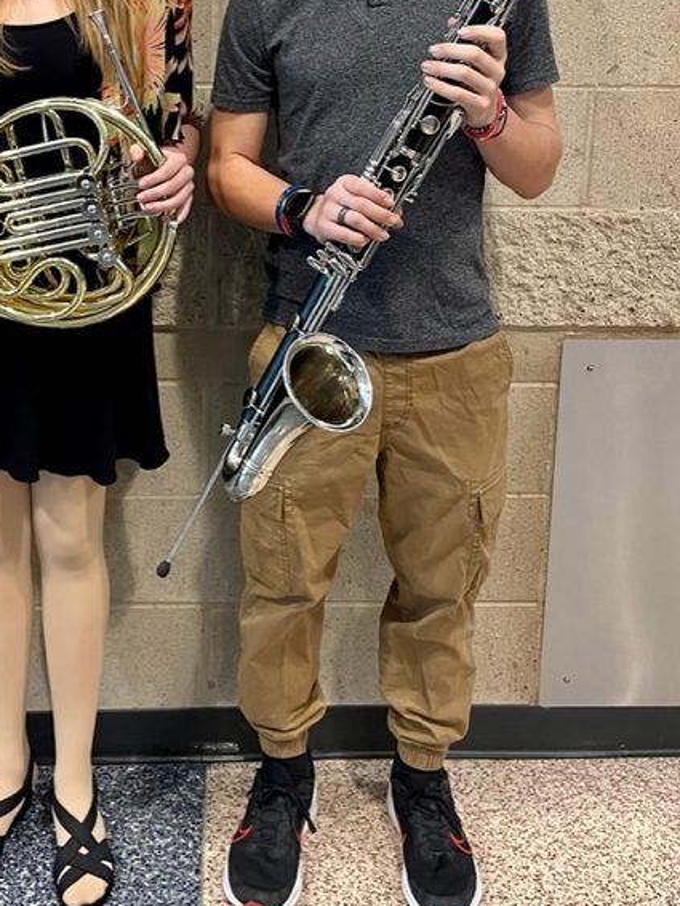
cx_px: 194
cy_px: 208
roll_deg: -0.7
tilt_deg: -11.5
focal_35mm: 47
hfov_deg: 30.5
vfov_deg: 39.2
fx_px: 1230
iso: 250
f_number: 1.6
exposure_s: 1/60
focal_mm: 4.2
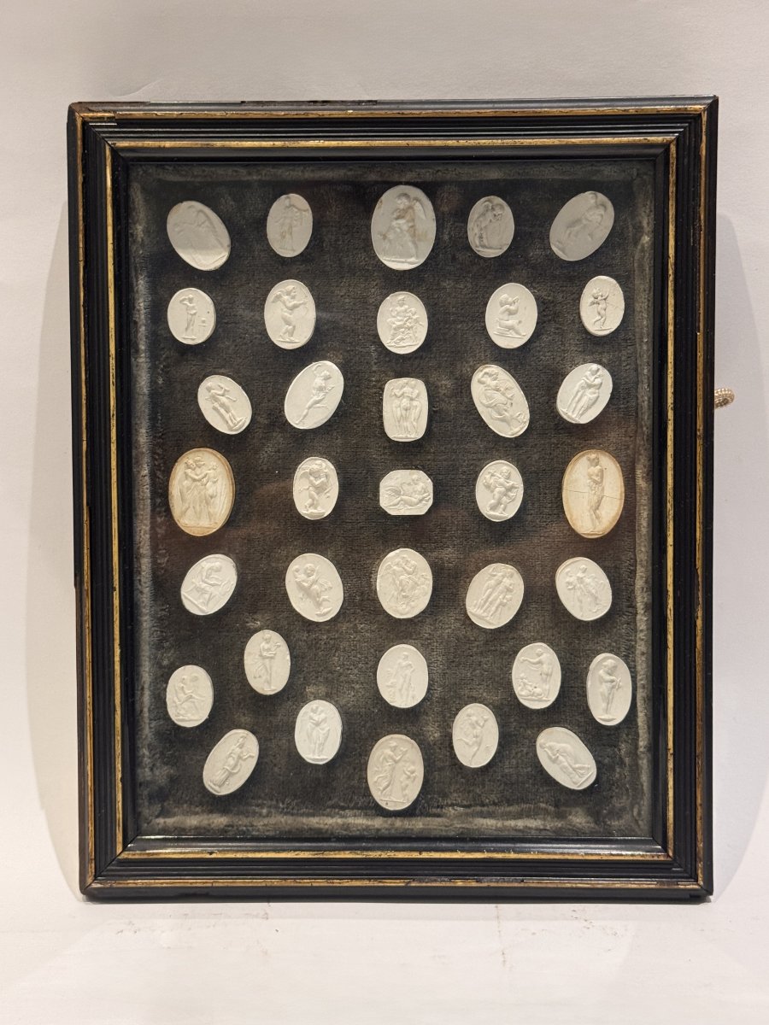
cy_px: 512
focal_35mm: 48
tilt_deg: -13.2
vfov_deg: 39.7
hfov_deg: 30.3
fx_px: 1422
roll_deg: -0.5
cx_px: 384
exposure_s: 1/50
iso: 200
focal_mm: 6.76
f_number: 1.78
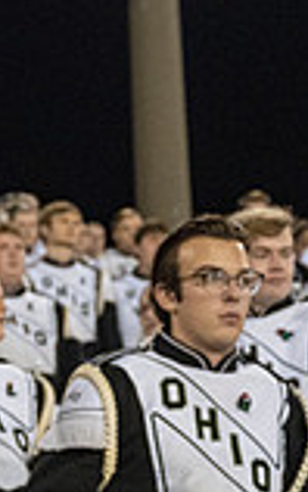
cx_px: -342
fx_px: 2158
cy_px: 453
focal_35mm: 161
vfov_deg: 12.9
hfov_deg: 7.8
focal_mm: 43
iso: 2500
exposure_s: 1/500
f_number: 4
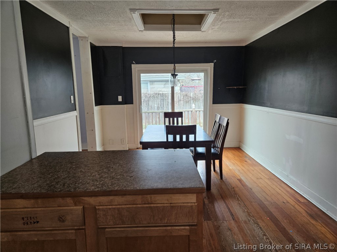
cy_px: 126
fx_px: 224
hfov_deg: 73.9
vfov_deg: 58.9
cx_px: 168
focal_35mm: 23
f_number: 1.8
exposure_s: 1/207
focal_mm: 5.4
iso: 160
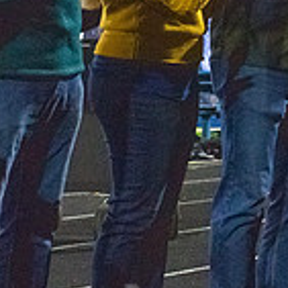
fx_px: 2297
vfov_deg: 7.2
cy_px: 70
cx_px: 478
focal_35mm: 244
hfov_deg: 7.0
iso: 8000
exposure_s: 1/500
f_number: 5
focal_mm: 70
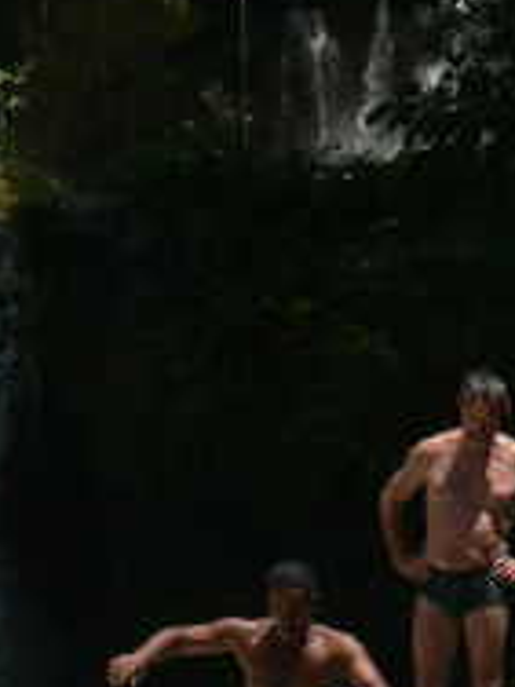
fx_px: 5277
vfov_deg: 7.4
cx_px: 268
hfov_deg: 5.6
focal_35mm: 266
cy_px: 777
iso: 64
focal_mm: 15.2
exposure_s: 1/400
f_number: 4.5
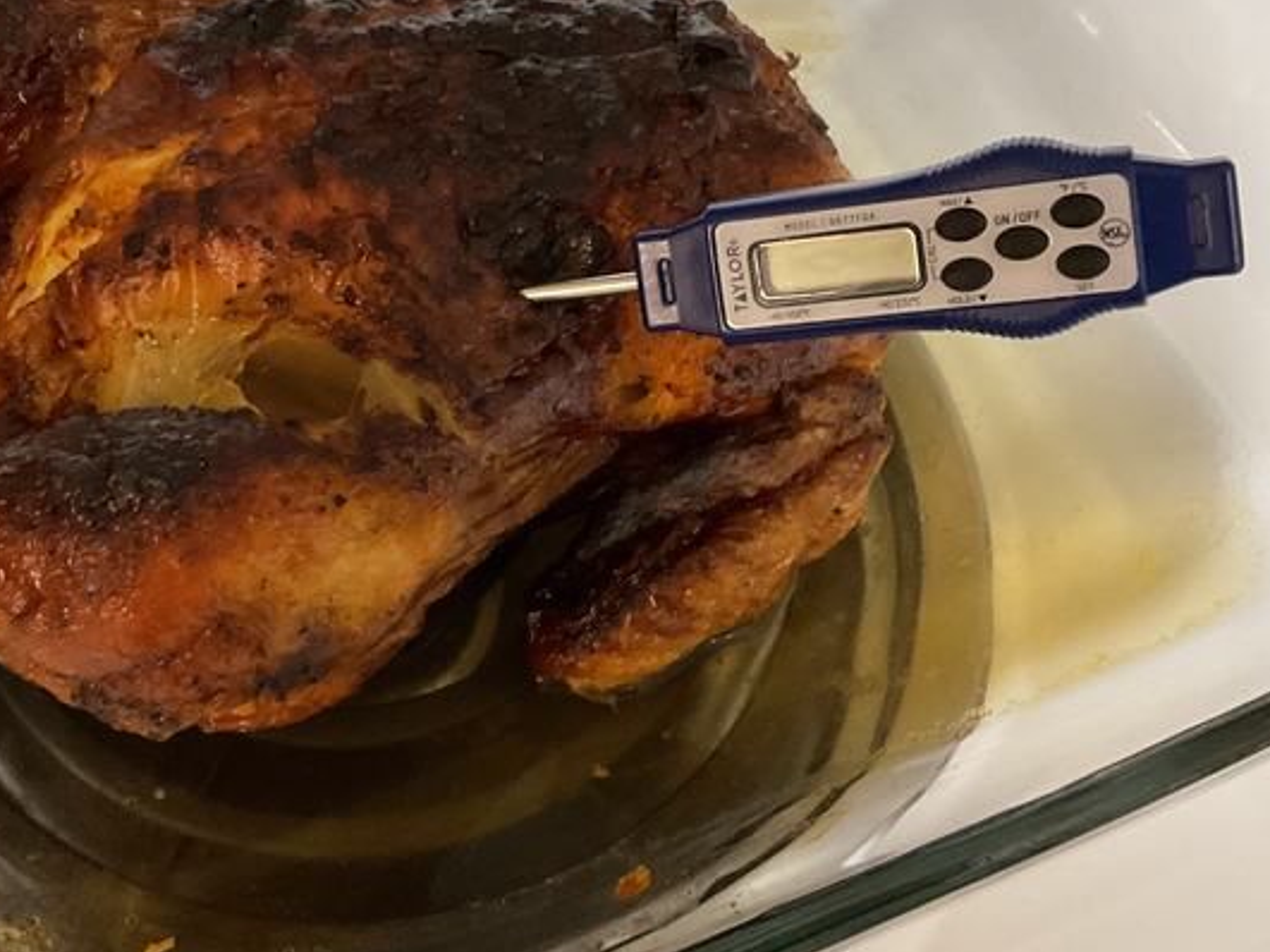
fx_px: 1871
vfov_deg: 28.4
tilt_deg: -53.2
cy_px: 354
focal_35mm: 51
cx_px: 434
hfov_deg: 37.1
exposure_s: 1/40
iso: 250
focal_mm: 3
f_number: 1.8
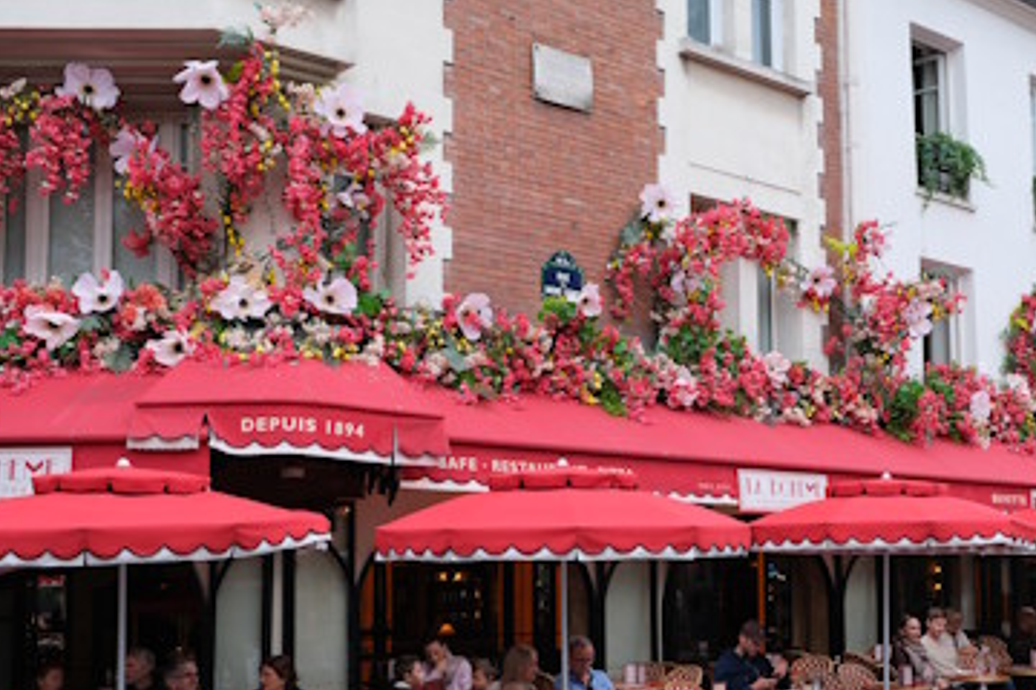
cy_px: 451
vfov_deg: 27.9
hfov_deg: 40.7
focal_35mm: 48
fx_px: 1381
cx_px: 668
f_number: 5.6
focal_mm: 24.3
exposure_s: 1/200
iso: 320
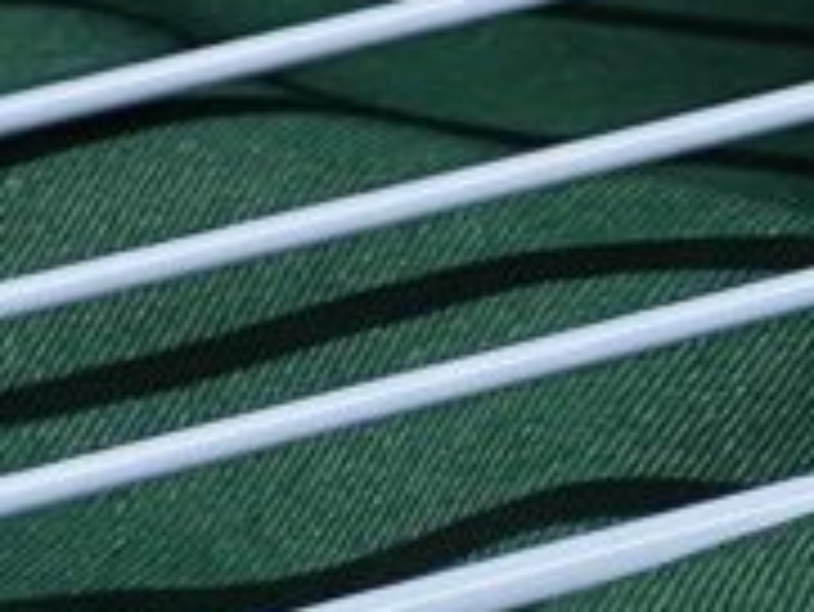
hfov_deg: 9.6
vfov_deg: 8.3
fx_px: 4047
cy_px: -482
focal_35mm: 172
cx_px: 2190
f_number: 1.8
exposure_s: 1/50
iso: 100
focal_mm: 4.25
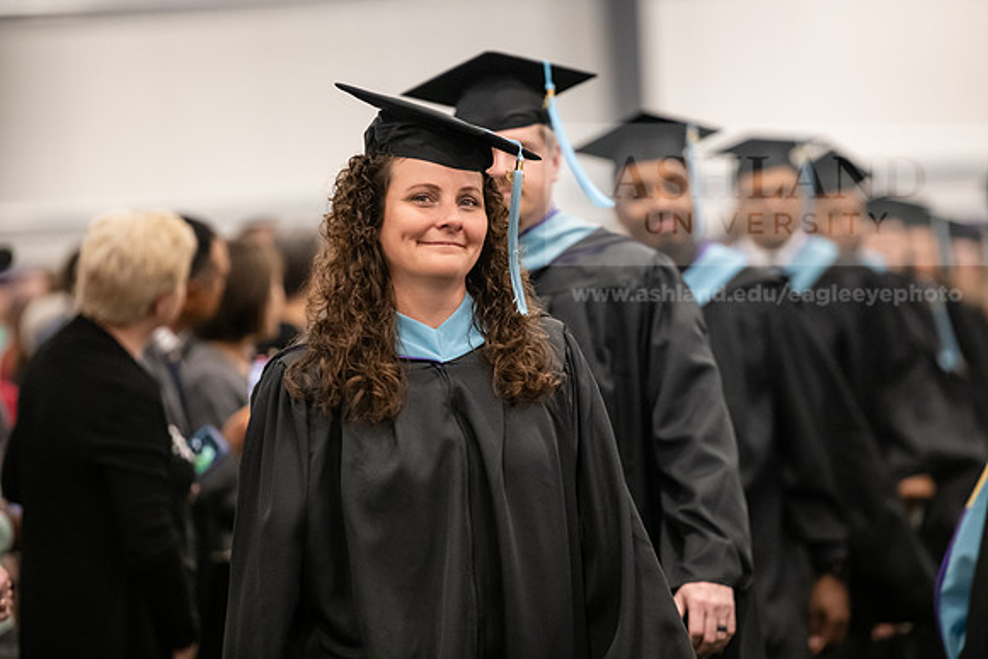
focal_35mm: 185
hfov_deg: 11.1
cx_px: 494
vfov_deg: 7.4
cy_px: 330
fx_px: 5078
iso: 3200
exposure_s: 1/200
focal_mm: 185
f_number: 3.2
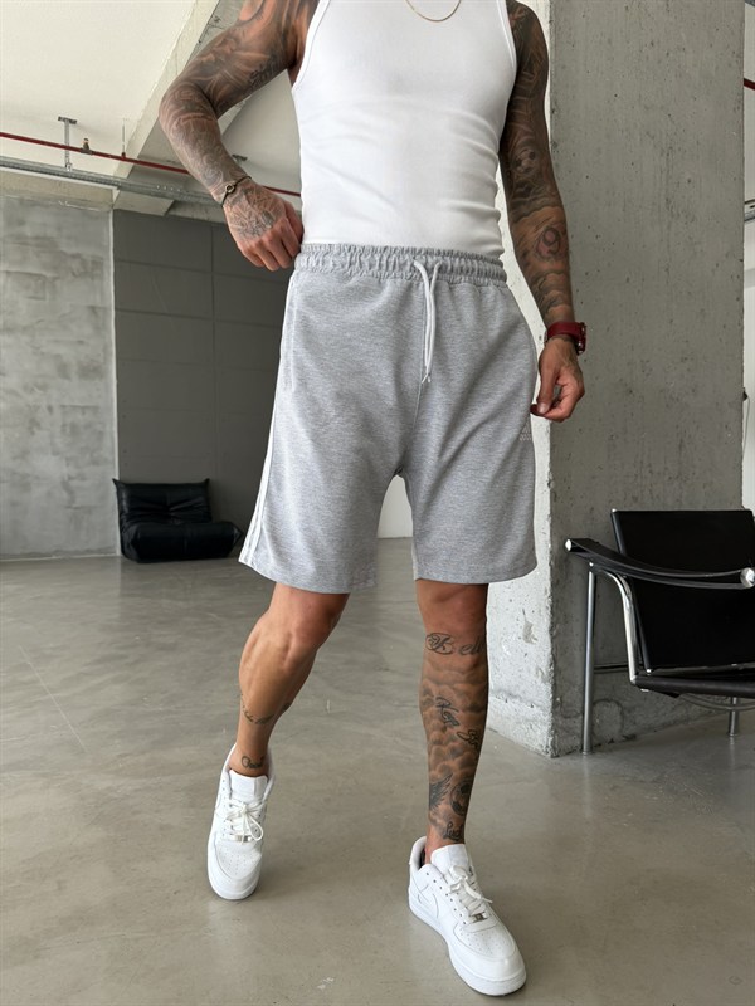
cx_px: 378
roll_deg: +0.3
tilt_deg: -1.9
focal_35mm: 24
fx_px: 698
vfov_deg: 71.6
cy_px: 503
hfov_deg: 56.8
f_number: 1.78
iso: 80
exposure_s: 1/430
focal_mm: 6.76
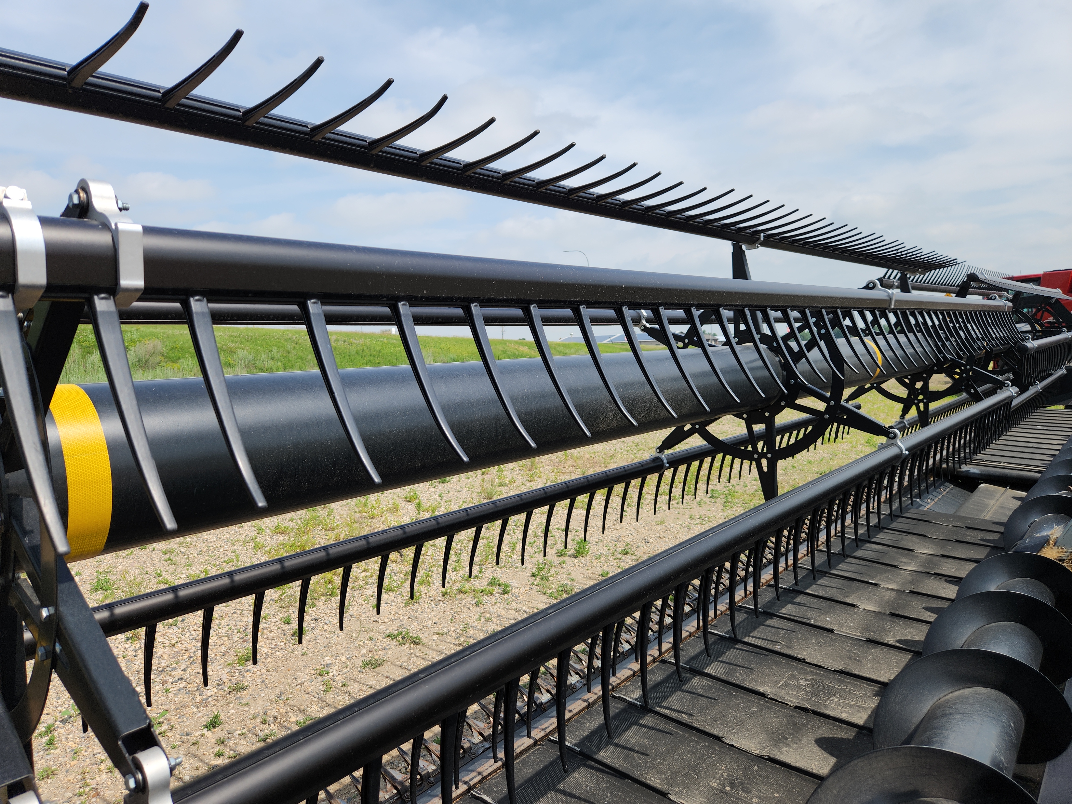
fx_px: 712
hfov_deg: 73.9
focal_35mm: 23
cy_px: 402
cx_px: 536
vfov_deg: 58.9
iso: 20
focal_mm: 5.4
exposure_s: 1/1406
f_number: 1.8
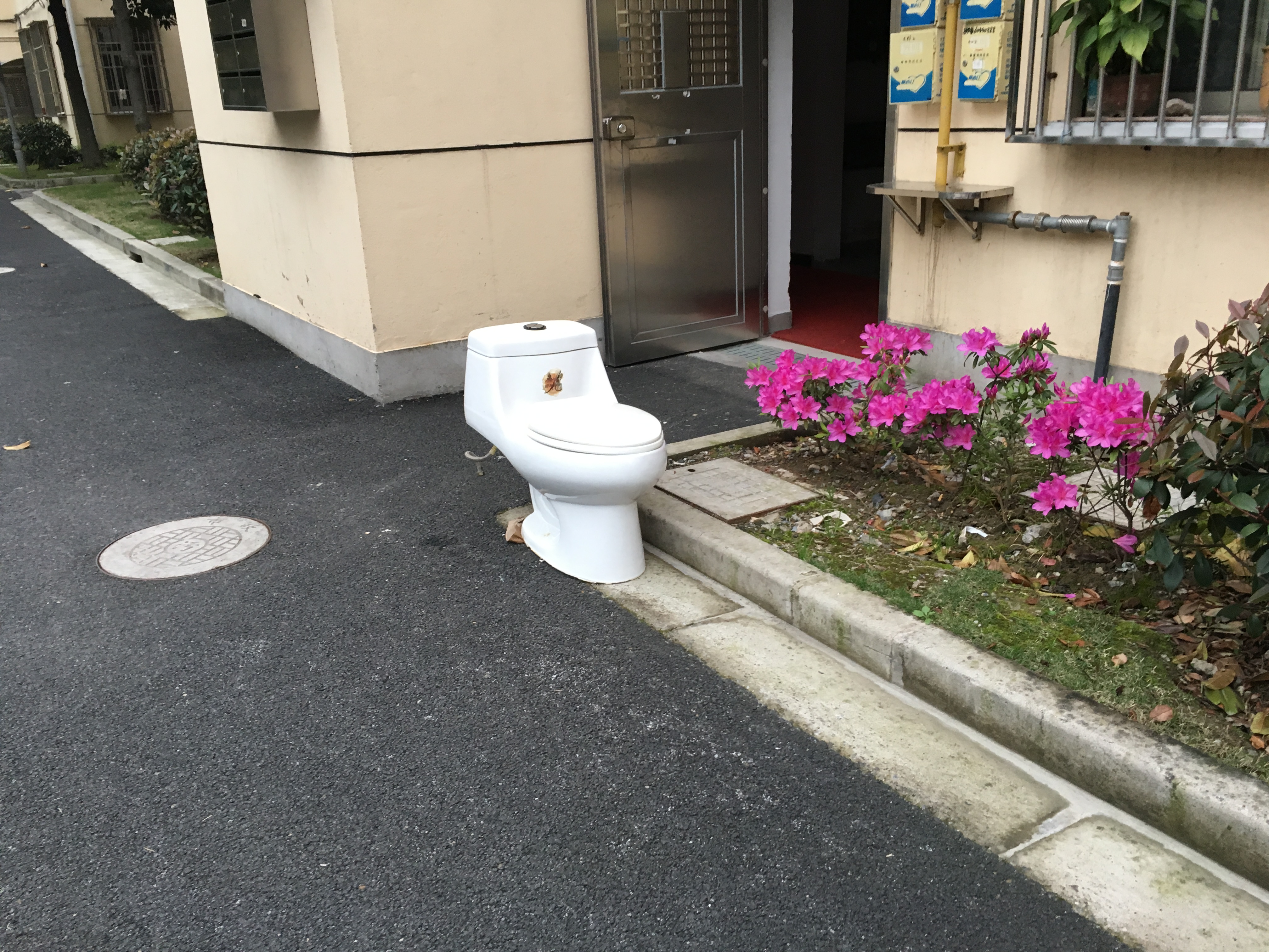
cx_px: 634
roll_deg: +4.3
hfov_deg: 61.7
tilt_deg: -18.6
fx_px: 1063
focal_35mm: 29
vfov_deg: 48.2
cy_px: 476
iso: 50
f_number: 2.2
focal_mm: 4.15
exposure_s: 1/33
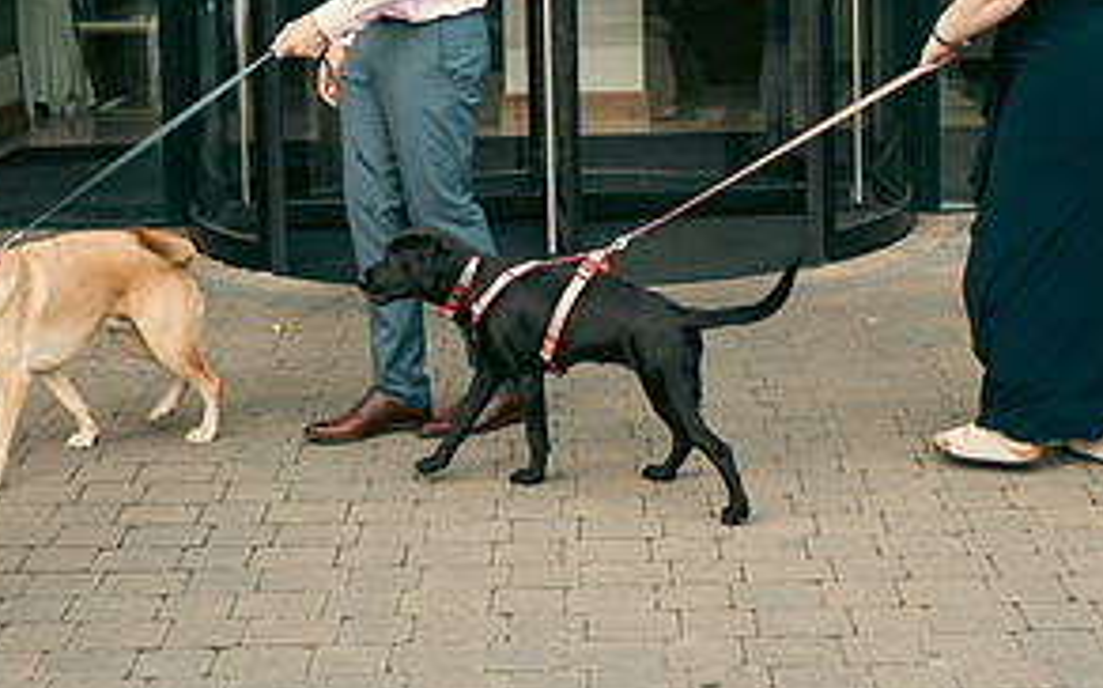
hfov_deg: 26.2
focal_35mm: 79
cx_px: 552
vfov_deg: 16.1
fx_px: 2373
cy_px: -9
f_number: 5
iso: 250
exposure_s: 1/250
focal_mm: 39
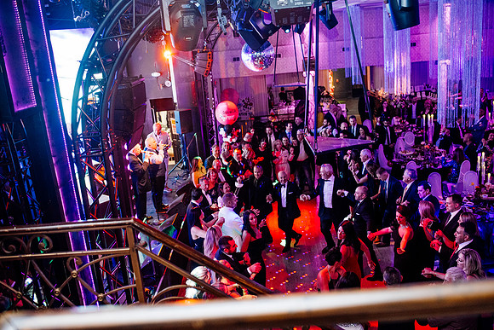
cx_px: 247
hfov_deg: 54.4
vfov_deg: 37.9
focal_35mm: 35
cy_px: 165
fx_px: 480
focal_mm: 35
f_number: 2.8
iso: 2000
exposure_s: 1/200
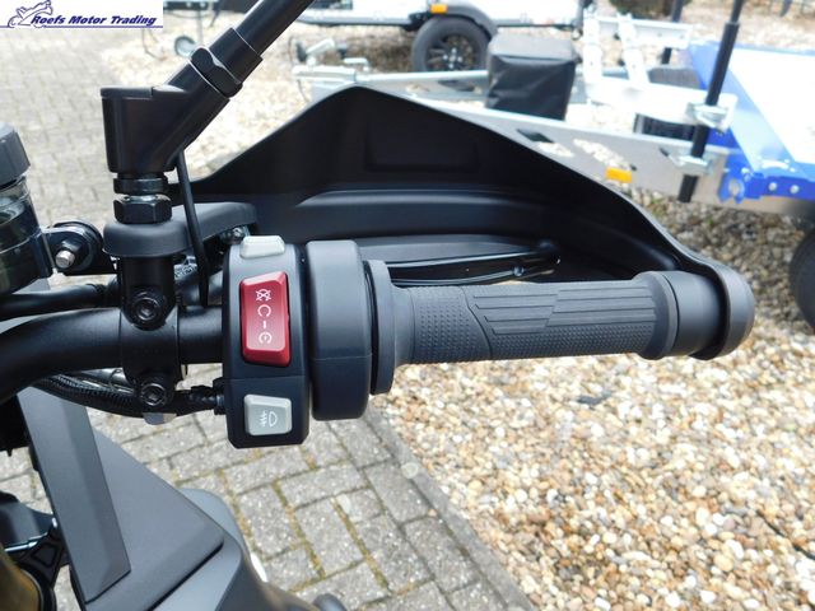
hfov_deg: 60.0
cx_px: 408
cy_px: 306
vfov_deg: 46.8
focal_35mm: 30
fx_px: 706
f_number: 3.2
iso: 125
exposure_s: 1/160
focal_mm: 5.3
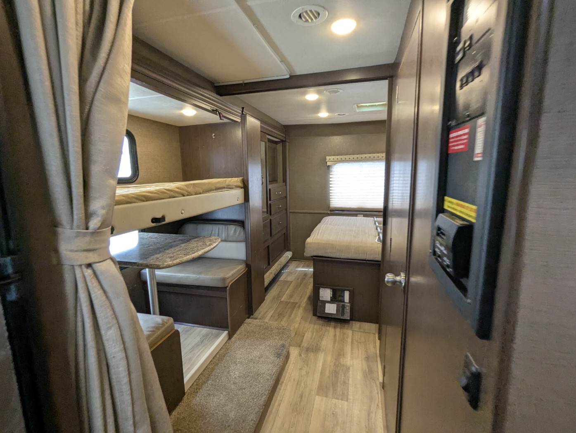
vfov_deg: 78.2
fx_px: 267
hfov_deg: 94.4
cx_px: 288
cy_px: 216
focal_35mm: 16
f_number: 2.2
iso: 257
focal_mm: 2.35
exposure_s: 1/54.1
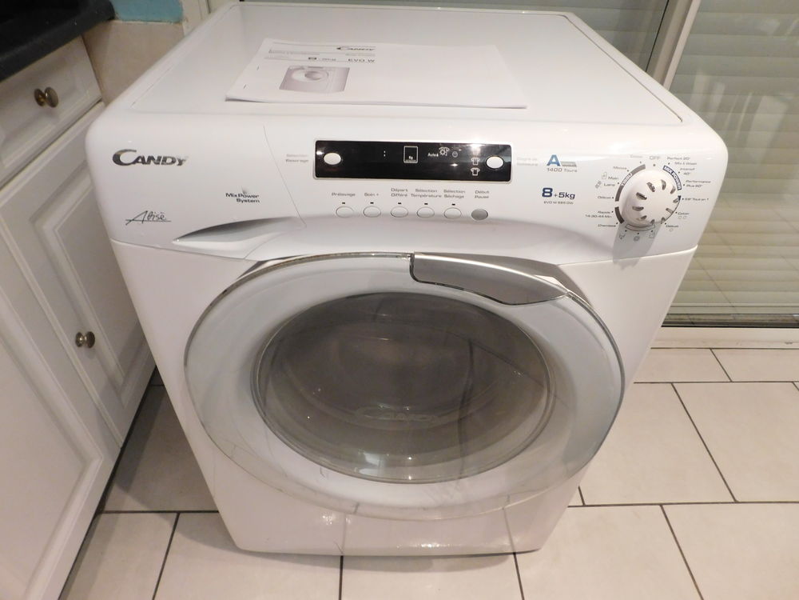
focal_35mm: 23
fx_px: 531
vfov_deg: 58.9
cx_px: 400
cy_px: 300
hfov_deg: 73.9
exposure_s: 1/30
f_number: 3
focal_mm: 4
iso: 320
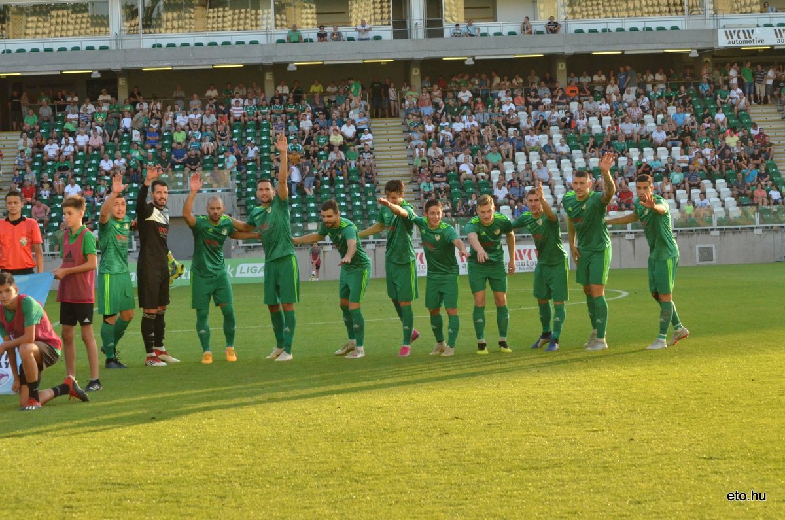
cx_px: 392
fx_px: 2285
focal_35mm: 105
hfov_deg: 19.5
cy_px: 260
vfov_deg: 13.0
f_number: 9
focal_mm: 70
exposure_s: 1/1250
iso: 2000
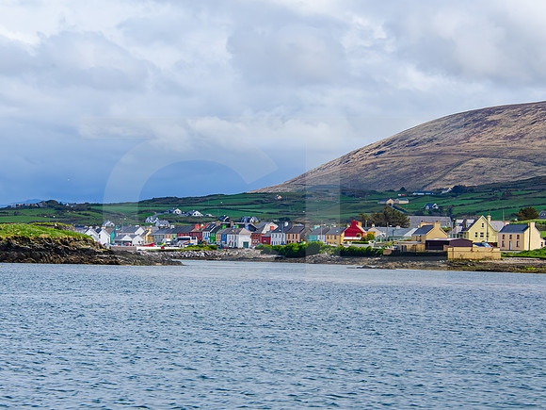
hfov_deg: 11.2
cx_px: 196
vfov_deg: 8.5
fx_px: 2770
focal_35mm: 176
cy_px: 231
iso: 500
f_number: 18
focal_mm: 95
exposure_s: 1/320
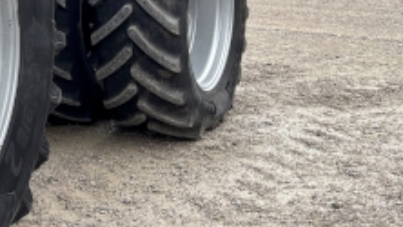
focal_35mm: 102
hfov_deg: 18.8
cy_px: -94
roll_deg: +0.9
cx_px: -176
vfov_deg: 11.5
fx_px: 1090
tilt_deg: -3.6
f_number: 1.6
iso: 50
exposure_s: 1/1190
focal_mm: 5.96
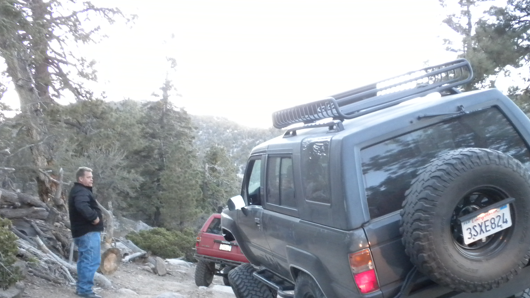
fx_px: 745
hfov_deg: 39.0
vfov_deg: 22.2
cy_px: 256
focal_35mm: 53
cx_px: 311
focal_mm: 6.6
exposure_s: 1/64.8
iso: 400
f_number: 3.5
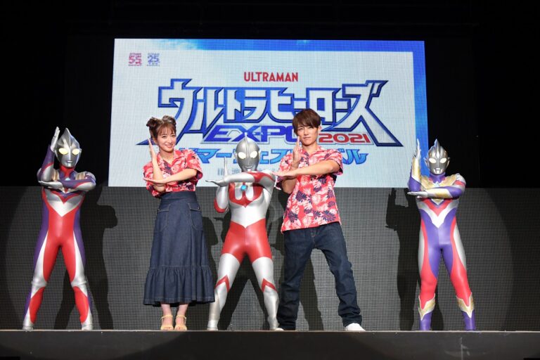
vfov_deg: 23.8
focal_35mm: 57
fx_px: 855
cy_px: 180
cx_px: 270
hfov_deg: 35.1
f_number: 9
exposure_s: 1/250
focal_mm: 38
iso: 3200
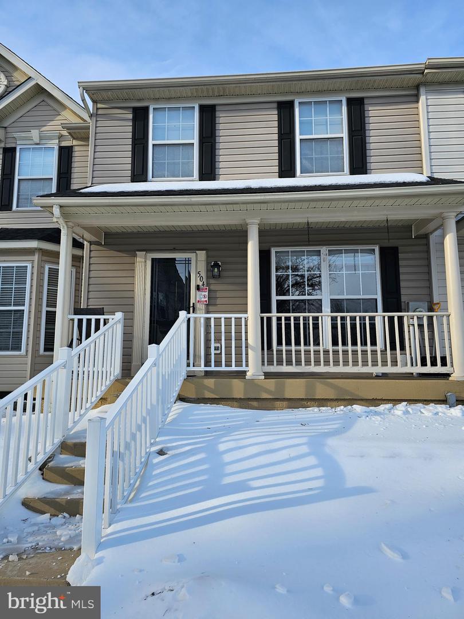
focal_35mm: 23
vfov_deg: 73.9
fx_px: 411
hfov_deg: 58.9
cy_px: 310
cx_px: 232
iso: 16
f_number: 1.7
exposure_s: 1/550
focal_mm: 6.3
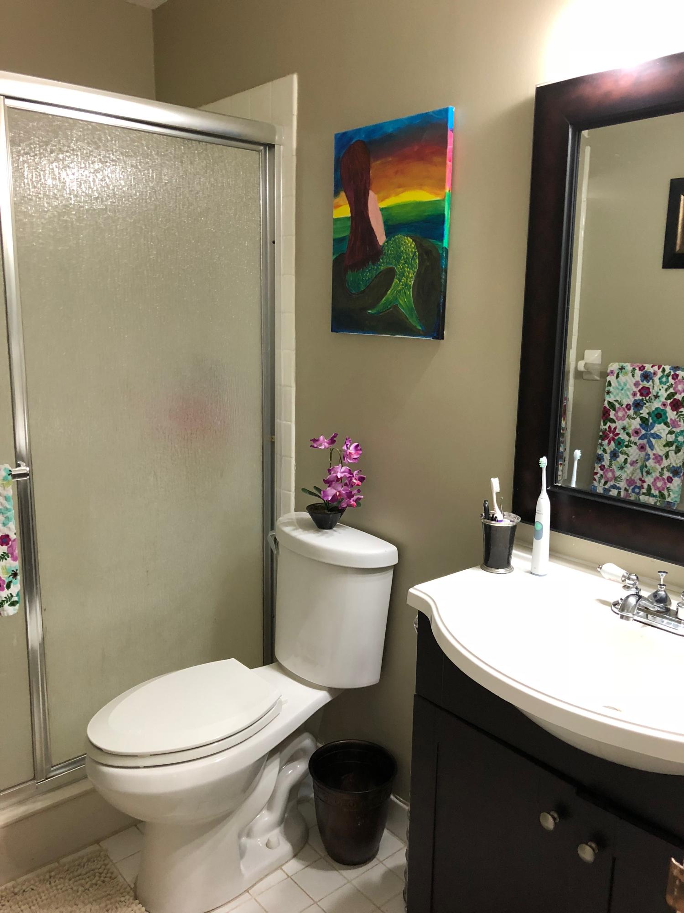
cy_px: 456
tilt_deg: -11.3
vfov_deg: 63.4
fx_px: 738
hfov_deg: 49.7
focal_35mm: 28
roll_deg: -1.2
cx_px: 342
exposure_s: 1/15
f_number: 1.8
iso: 80
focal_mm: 3.99
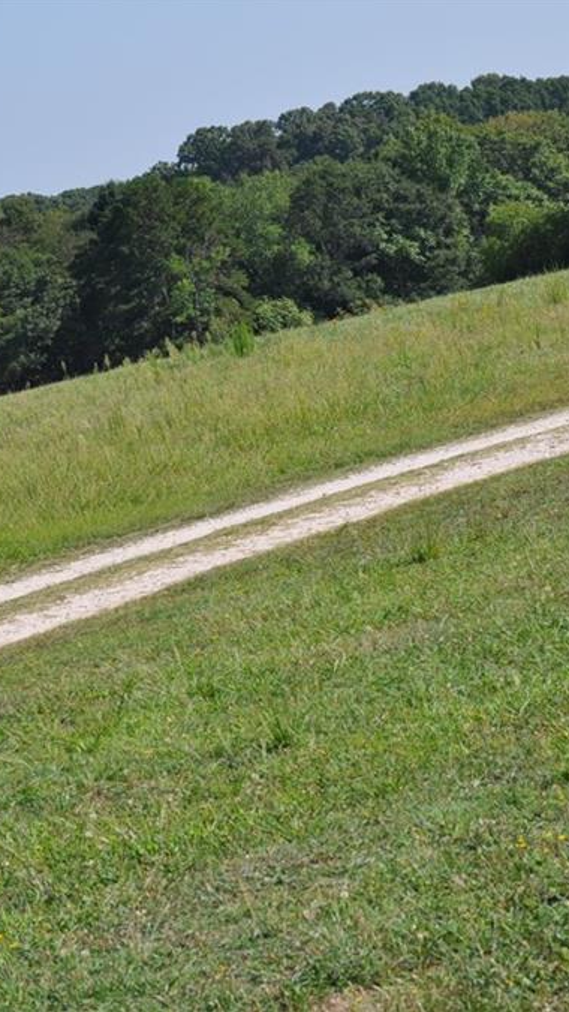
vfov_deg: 16.4
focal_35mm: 131
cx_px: 243
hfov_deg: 9.3
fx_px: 3506
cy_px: 505
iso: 200
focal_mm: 55
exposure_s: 1/400
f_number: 10
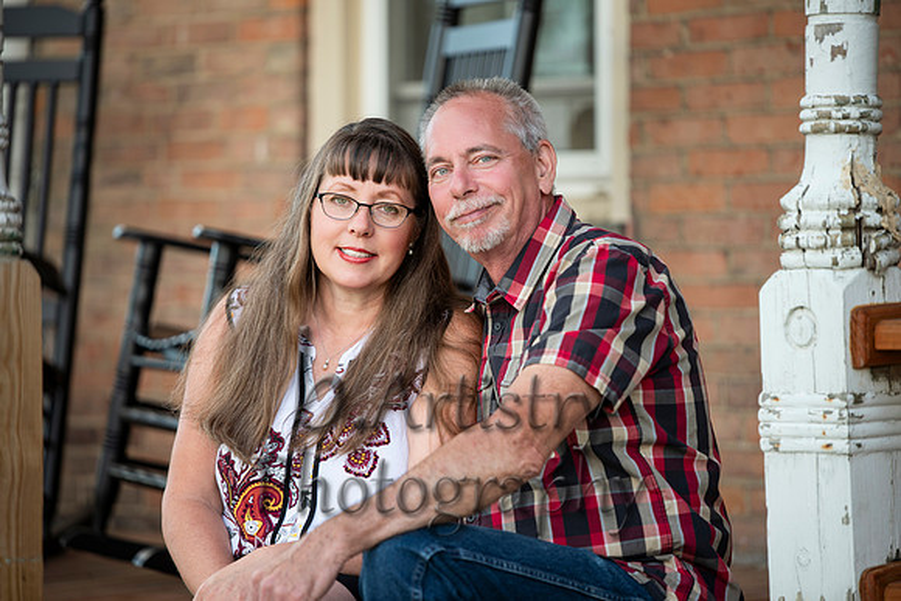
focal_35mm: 185
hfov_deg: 11.1
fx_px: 4631
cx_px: 450
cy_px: 300
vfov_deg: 7.4
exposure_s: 1/250
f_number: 2.8
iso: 200
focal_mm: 185
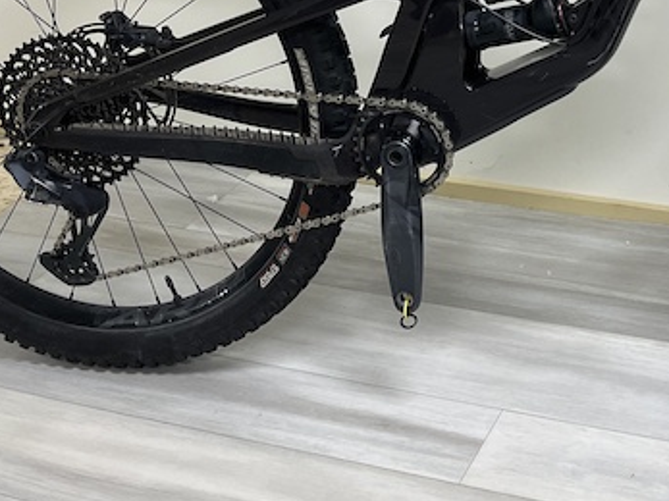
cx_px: 605
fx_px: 1159
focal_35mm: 60
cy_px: -39
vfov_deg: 23.1
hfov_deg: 30.7
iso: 80
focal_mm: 5.1
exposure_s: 1/60
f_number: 1.6
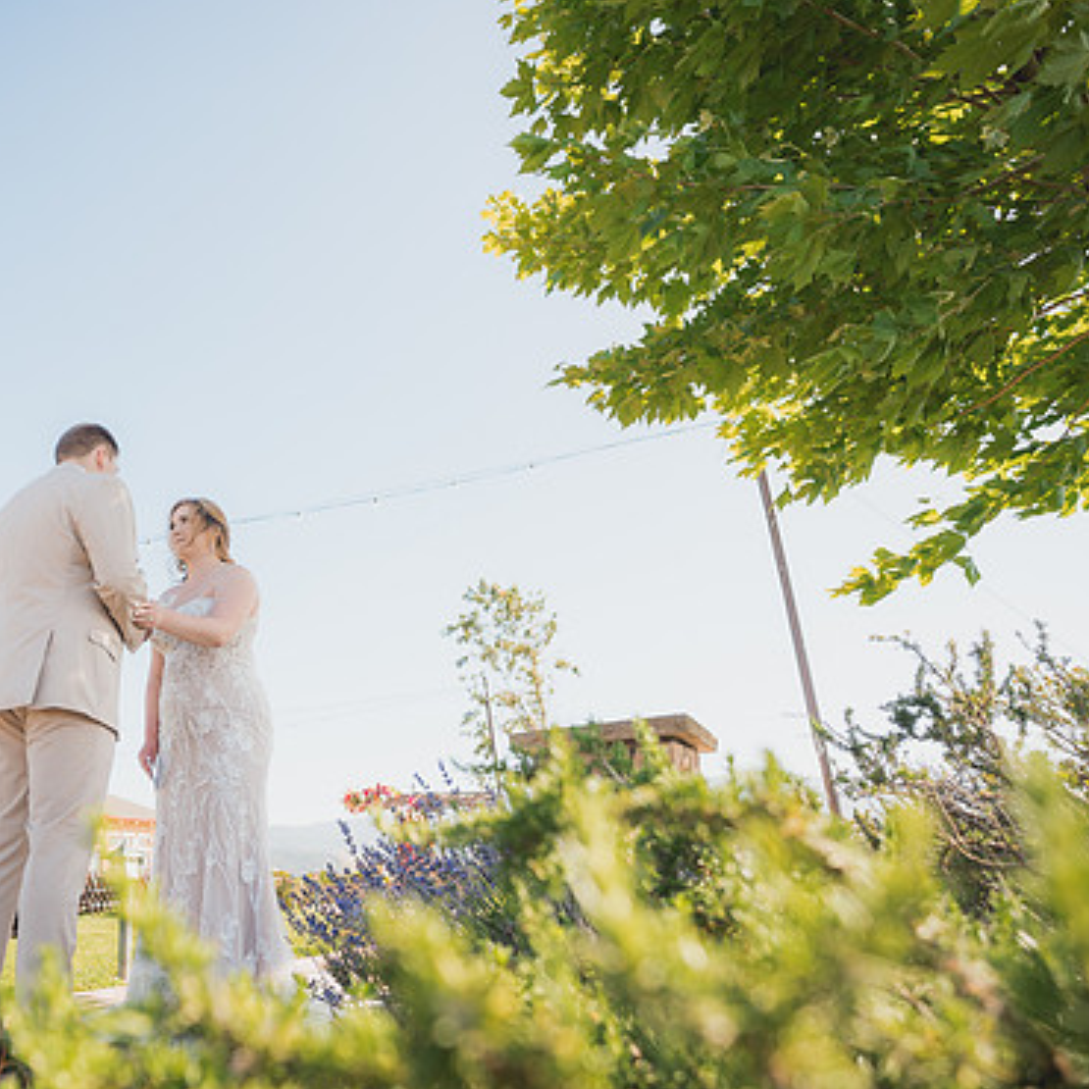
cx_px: 256
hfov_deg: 61.0
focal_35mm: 24
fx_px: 854
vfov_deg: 65.0
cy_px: 564
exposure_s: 1/640
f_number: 2.8
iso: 125
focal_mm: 18
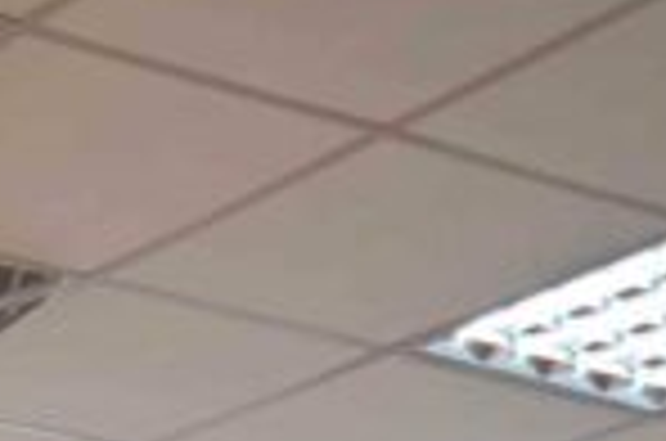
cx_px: -508
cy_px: 1325
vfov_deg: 5.9
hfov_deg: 9.2
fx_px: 3969
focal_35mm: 215
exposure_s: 1/125
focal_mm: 31
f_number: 4
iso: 1100
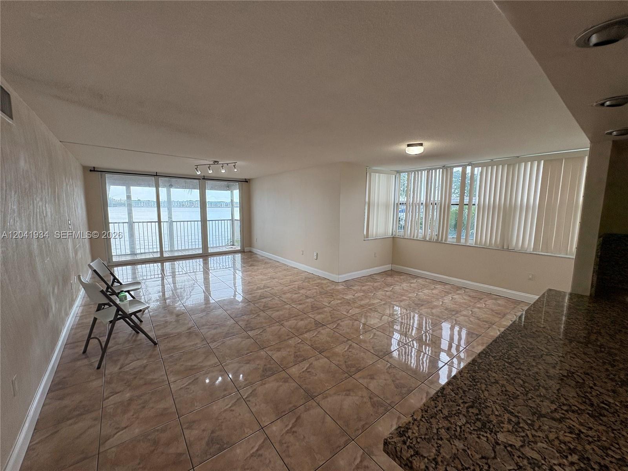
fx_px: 254
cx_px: 314
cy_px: 236
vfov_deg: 85.7
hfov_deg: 102.1
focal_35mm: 14
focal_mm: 2.22
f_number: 2.2
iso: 80
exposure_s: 1/120
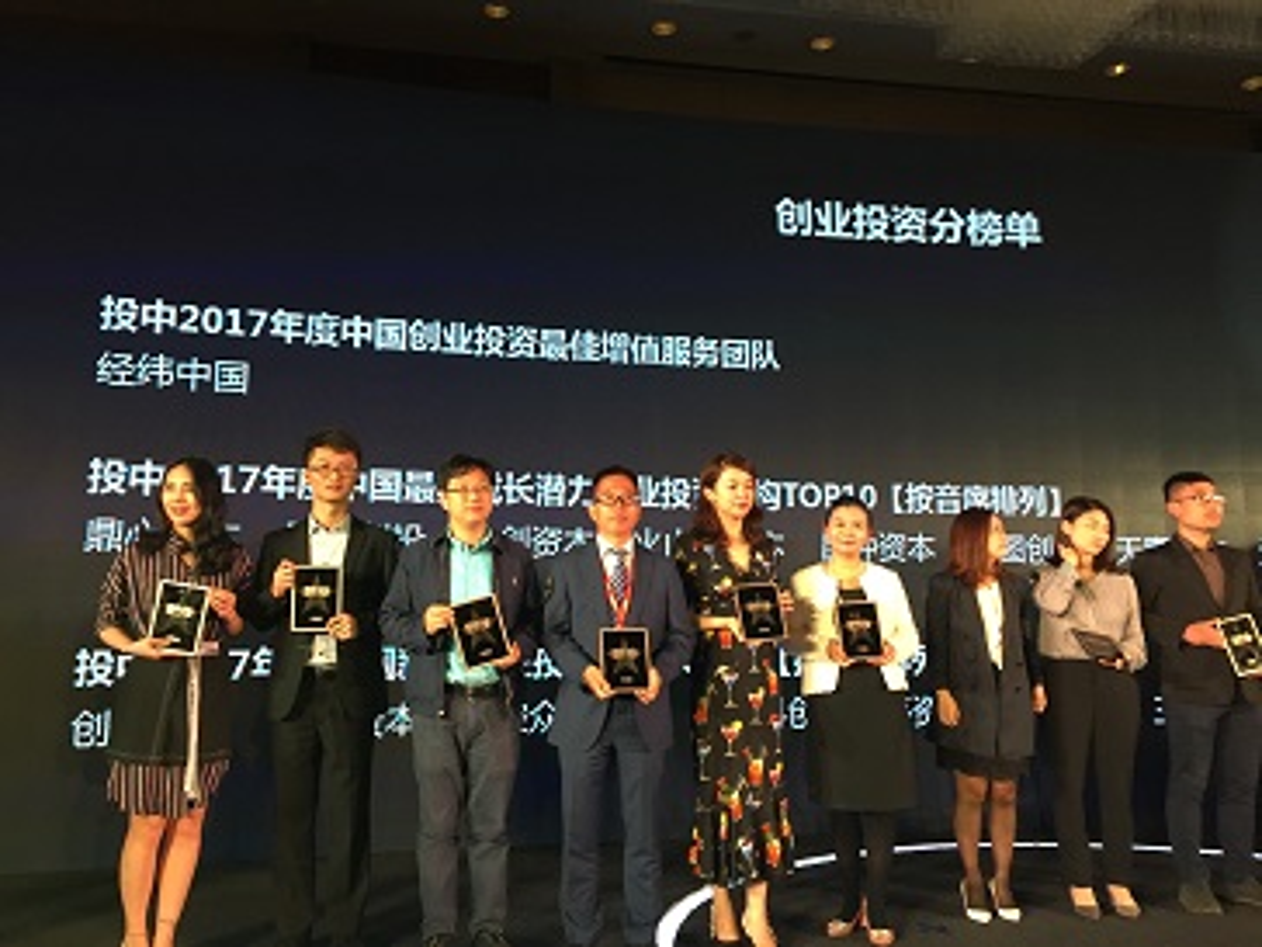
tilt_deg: +8.3
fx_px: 1057
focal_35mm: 29
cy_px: 474
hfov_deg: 61.7
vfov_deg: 48.2
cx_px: 631
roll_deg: +0.0
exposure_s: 1/33
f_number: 2.2
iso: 80
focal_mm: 4.15
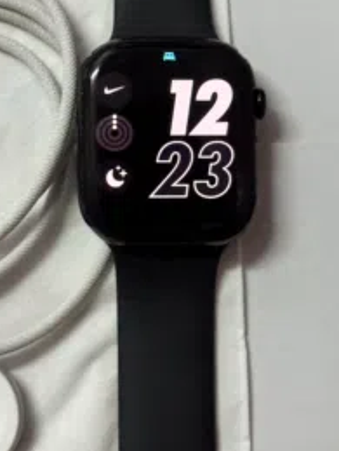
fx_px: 964
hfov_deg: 19.9
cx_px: 136
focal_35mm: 74
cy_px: 178
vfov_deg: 26.2
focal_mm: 6.76
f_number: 1.78
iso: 250
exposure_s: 1/33
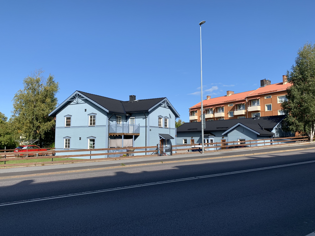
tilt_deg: +5.4
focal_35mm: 26
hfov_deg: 67.3
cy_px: 118
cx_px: 158
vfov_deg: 53.1
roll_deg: +0.1
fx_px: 237
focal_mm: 4.25
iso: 25
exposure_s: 1/2114
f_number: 1.8
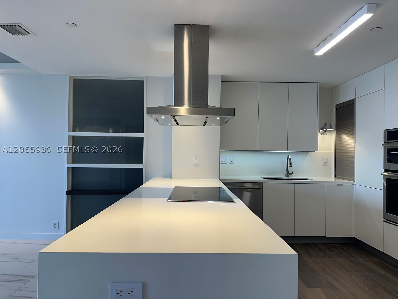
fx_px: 276
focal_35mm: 24
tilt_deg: +0.5
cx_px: 199
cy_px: 150
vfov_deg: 56.8
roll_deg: -0.6
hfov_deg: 71.6
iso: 80
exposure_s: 1/120
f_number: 1.78
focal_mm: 6.86
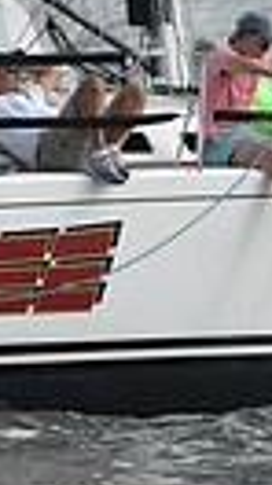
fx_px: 5026
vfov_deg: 5.5
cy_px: -46
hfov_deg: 3.1
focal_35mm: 391
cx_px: 62
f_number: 9
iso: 320
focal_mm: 85
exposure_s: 1/1250
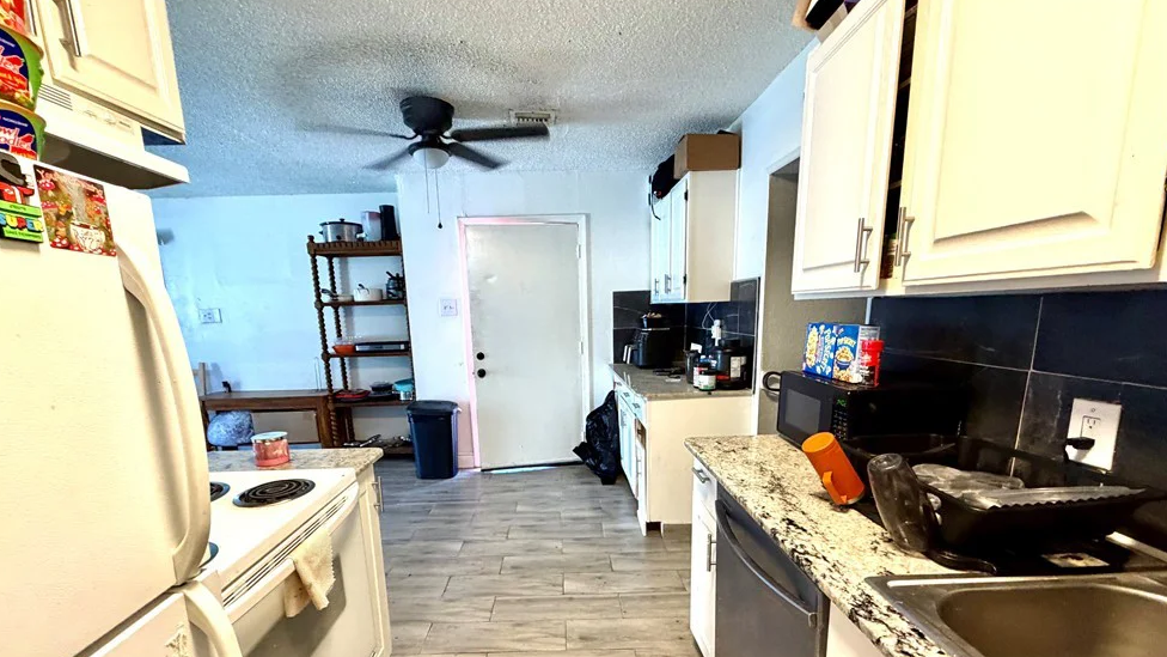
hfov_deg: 99.3
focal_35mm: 16
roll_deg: +2.5
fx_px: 495
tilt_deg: -11.1
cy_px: 404
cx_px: 566
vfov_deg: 66.2
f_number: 2.2
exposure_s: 1/60
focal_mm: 2.22
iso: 320
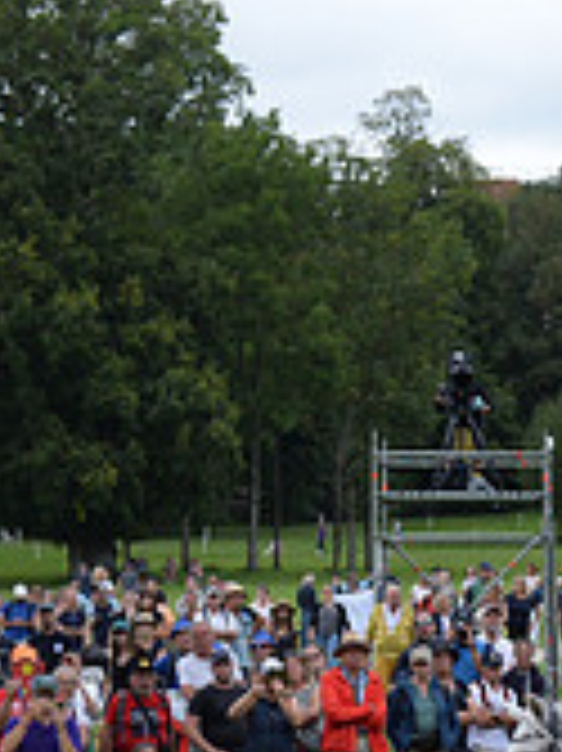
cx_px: 1182
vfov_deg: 8.4
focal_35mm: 234
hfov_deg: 6.1
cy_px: 743
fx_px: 5072
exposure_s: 1/3200
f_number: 4.5
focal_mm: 70
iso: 1250
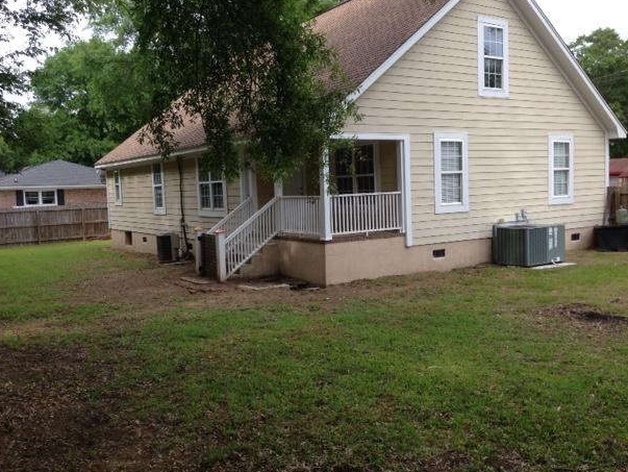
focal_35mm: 35
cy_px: 228
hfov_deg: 52.6
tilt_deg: -3.5
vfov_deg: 40.7
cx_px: 302
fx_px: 635
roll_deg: +0.6
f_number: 2.4
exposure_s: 1/441
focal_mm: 4.12
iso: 50
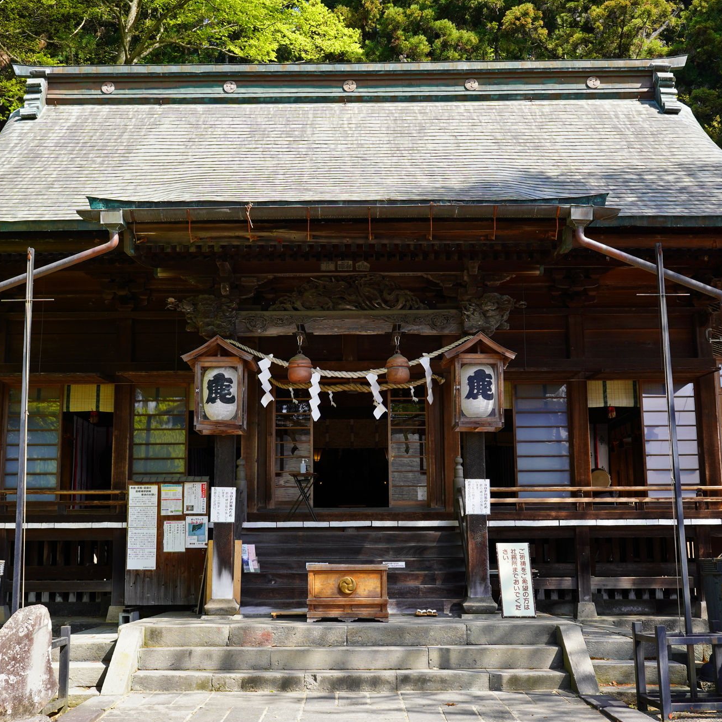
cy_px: 367
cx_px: 345
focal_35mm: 44
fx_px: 1029
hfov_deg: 38.7
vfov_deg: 38.7
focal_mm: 22.3
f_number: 5.6
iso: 160
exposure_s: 1/200
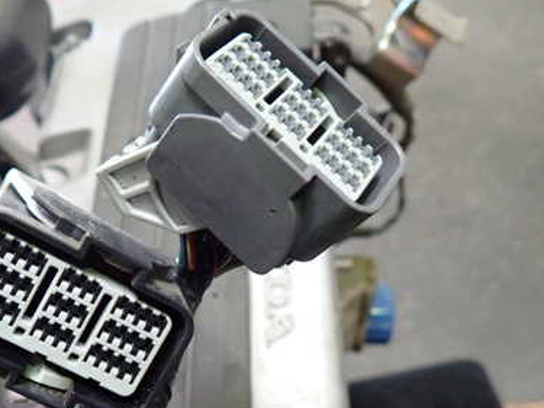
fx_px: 628
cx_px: 151
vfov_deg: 35.8
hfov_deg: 45.5
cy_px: 242
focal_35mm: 40
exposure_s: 1/30
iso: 200
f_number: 2
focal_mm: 4.5
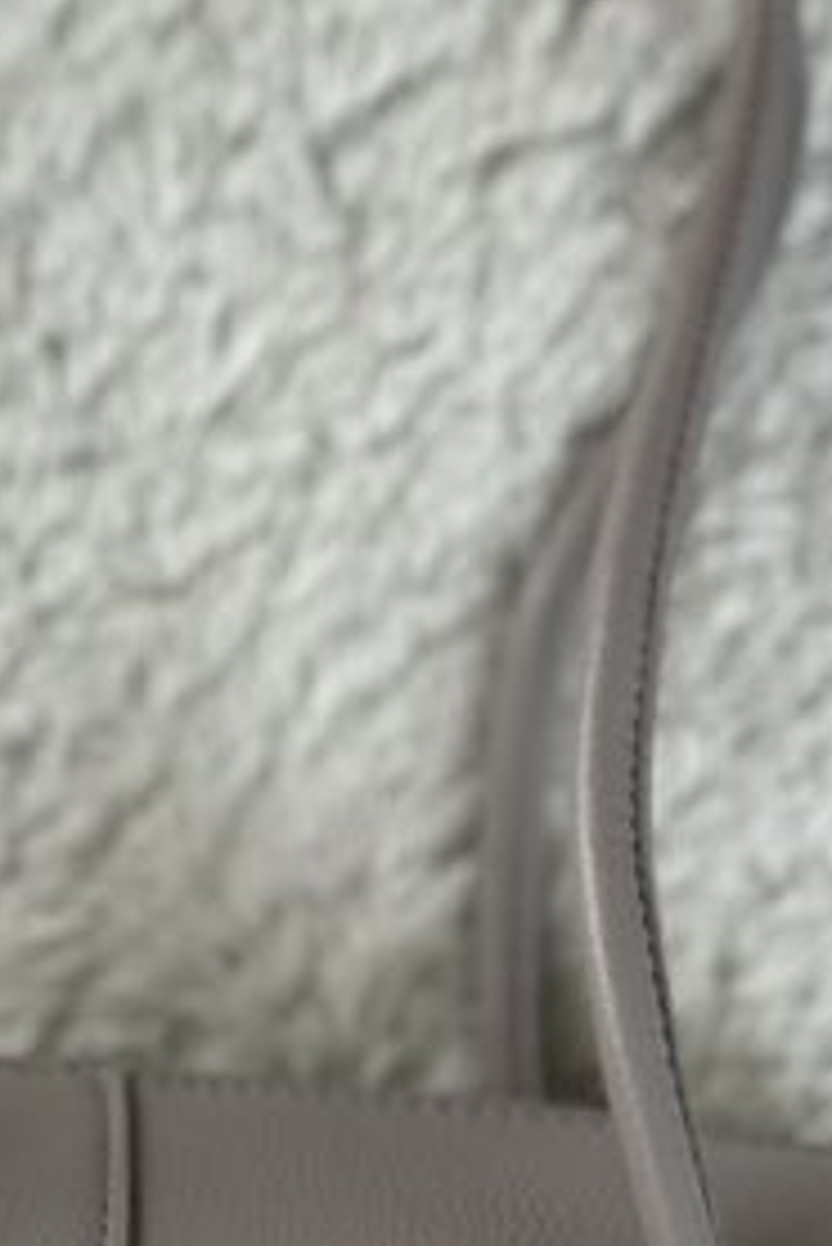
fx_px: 2700
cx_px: 90
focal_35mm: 78
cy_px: 828
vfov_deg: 25.8
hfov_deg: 17.3
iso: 80
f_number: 1.5
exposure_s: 1/121
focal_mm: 5.7
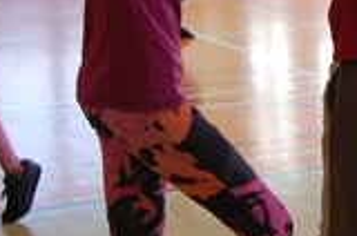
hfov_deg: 13.0
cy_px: -62
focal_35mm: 150
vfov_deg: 9.0
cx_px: 524
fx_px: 1485
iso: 400
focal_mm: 32
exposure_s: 1/100
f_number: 5
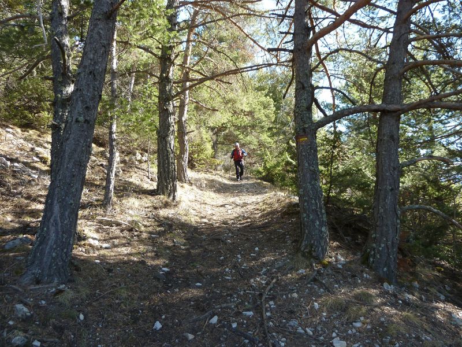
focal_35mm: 25
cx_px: 231
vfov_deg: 54.9
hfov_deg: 69.4
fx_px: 334
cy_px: 174
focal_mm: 4.1
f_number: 3.3
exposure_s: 1/100
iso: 80
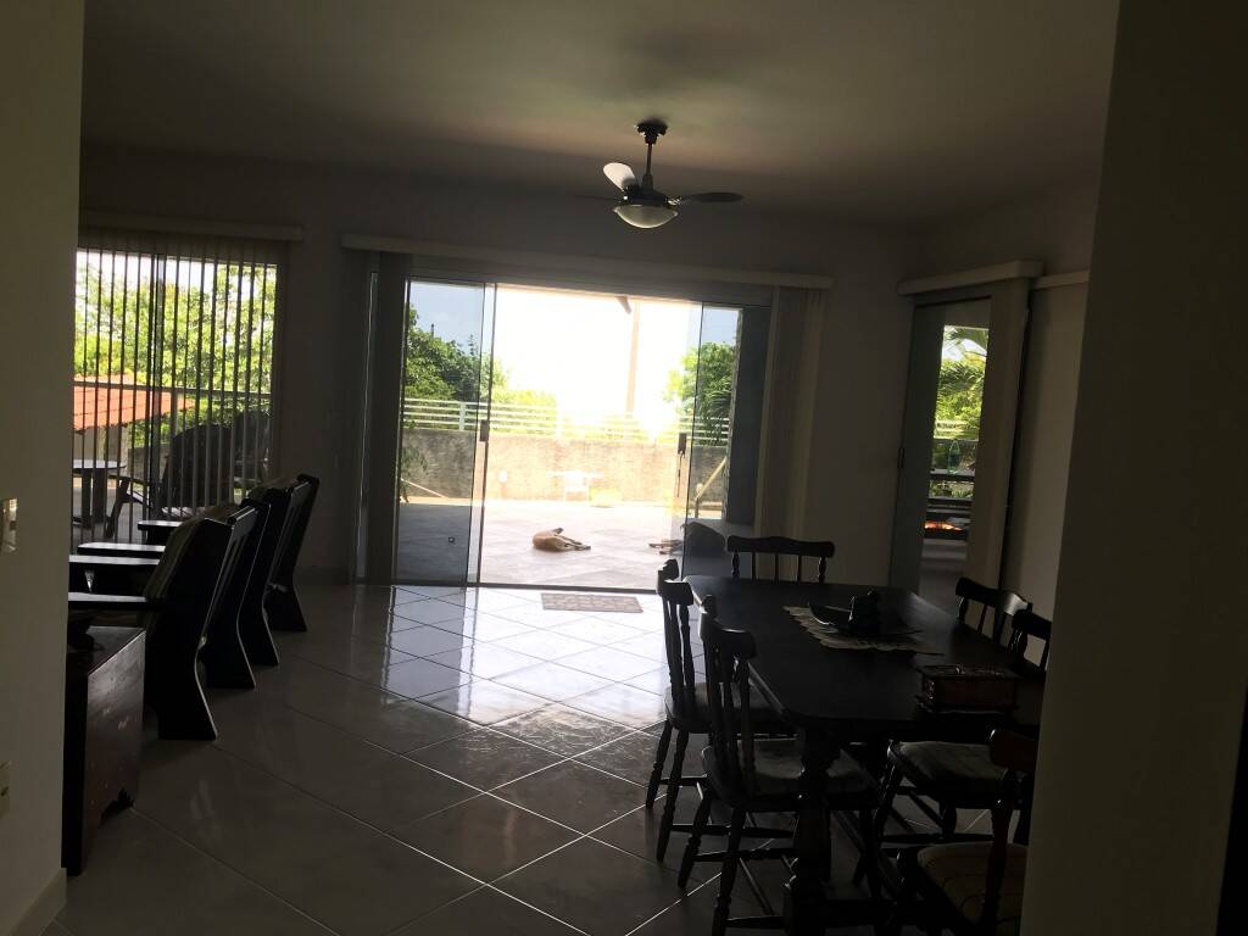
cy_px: 468
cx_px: 624
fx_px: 1009
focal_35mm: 28
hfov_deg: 63.4
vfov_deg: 49.7
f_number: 1.8
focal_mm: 3.99
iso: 25
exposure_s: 1/120
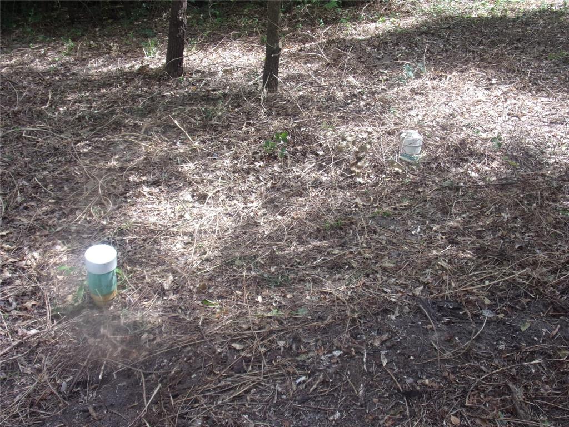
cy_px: 214
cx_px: 284
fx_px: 641
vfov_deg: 36.8
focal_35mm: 39
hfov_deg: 47.9
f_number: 3.9
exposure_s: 1/80
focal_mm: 7
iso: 80
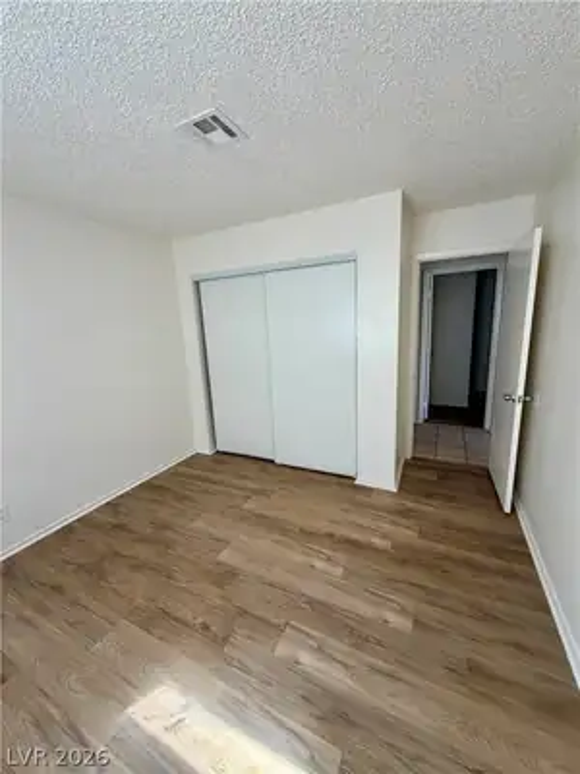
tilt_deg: -9.9
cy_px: 387
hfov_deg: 85.7
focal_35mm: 14
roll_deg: +3.7
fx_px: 313
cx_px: 290
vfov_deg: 102.1
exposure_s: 1/135
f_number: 2.2
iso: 40
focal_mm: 2.22
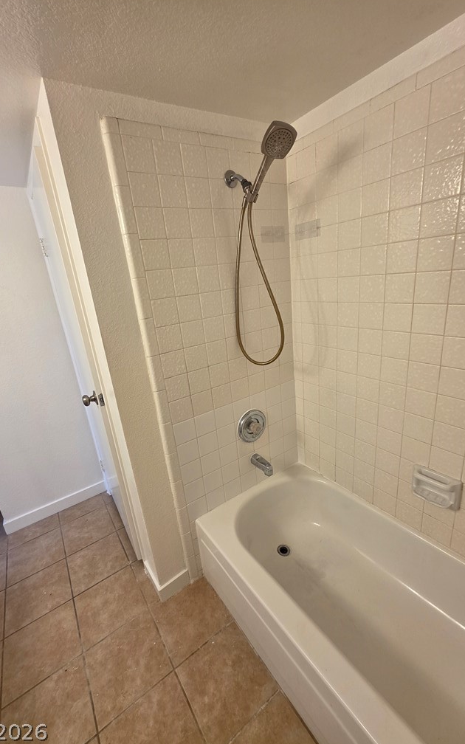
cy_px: 371
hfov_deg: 78.6
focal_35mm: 14
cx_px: 224
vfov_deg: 105.3
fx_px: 284
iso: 125
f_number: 1.9
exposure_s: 1/120
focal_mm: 2.2
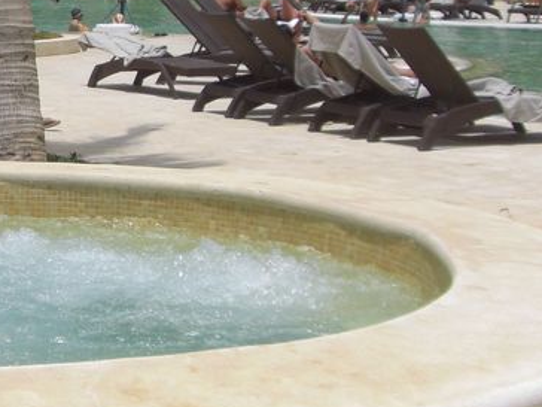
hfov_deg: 17.6
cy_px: 95
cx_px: -86
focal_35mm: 107
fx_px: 1675
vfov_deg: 13.8
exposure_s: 1/320
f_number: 8
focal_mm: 6.2
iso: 64
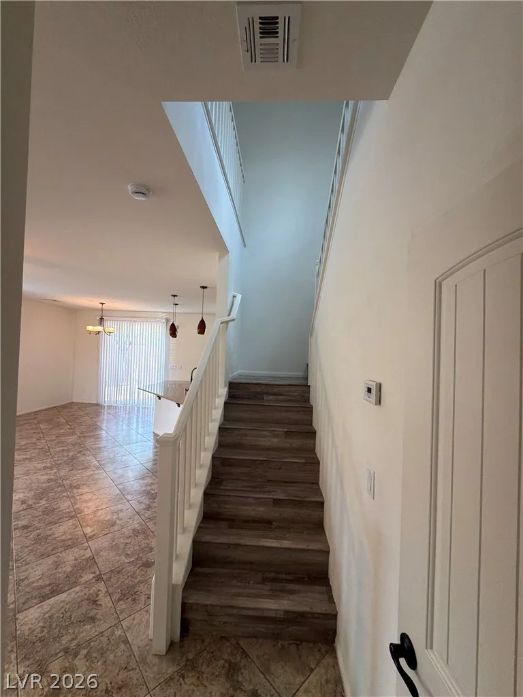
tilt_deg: +1.5
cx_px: 262
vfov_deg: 102.1
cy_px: 348
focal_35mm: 14
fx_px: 282
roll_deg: -2.7
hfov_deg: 85.7
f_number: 2.2
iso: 250
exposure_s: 1/120
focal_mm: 2.22
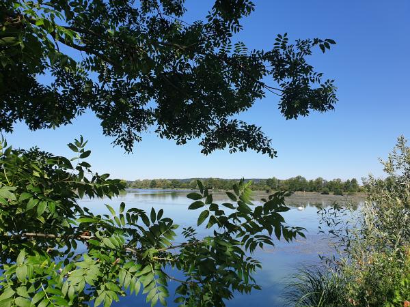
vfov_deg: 53.1
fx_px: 308
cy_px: 154
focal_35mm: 26
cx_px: 205
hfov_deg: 67.3
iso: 50
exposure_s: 1/1366
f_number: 2.4
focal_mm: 4.3
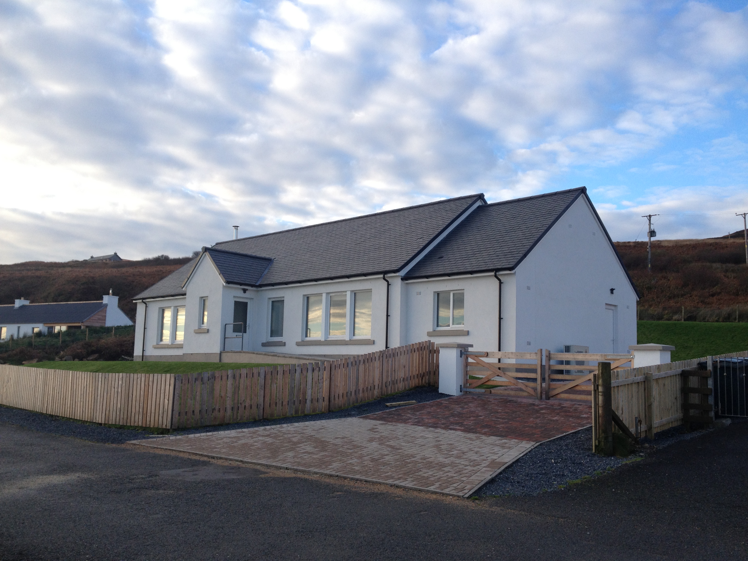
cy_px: 280
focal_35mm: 35
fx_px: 756
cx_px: 374
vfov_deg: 40.7
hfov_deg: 52.6
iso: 50
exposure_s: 1/421
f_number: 2.4
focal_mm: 4.28
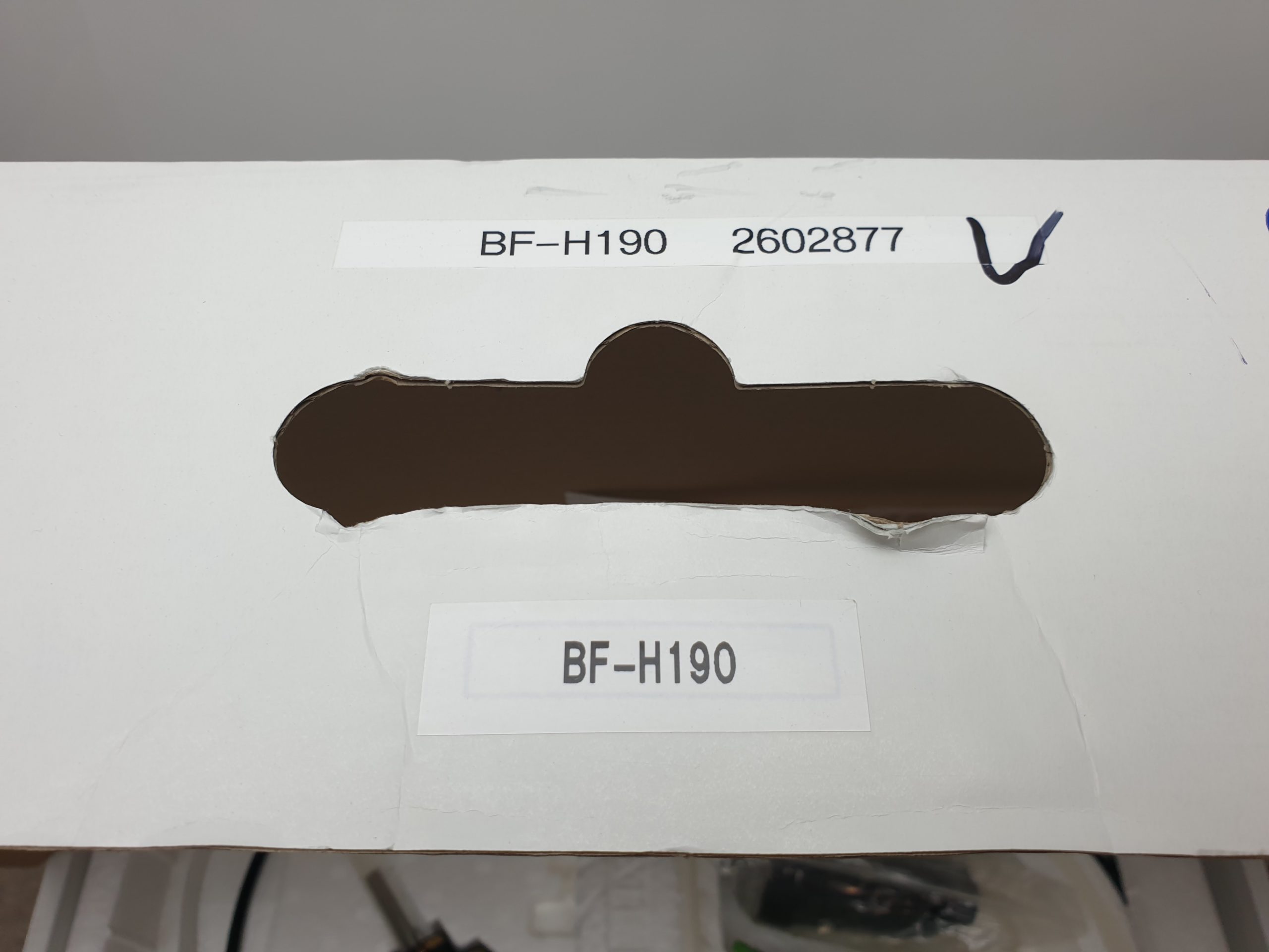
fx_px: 953
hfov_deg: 67.3
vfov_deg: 53.1
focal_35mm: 26
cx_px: 634
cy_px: 476
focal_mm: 4.3
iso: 50
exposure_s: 1/132
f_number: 2.4
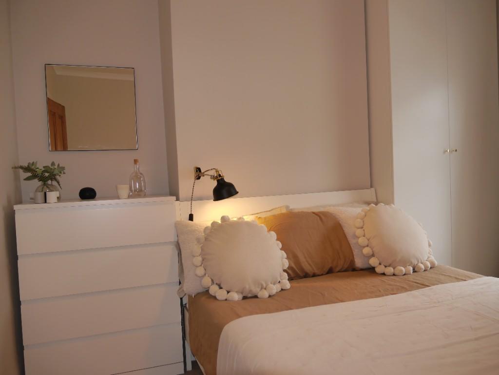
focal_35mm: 28
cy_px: 188
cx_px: 250
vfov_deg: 49.8
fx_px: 404
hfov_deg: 63.4
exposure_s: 1/125
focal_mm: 14
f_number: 3.5
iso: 320
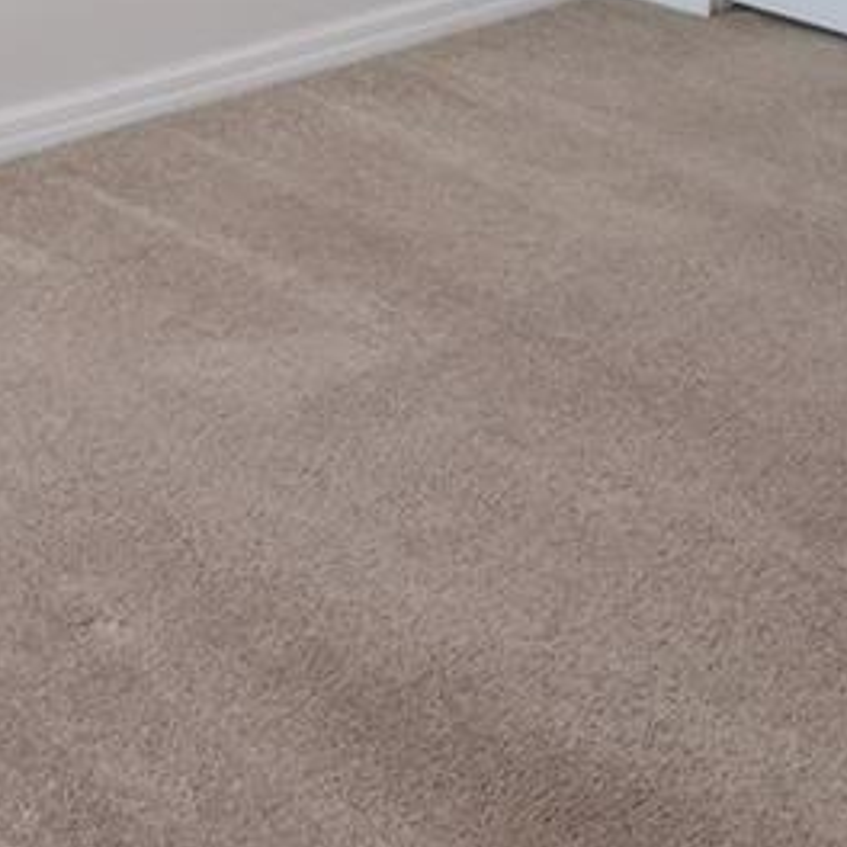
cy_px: -674
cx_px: 196
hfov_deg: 22.8
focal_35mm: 75
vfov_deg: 18.2
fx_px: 2079
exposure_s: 1/25
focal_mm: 14.6
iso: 320
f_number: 8
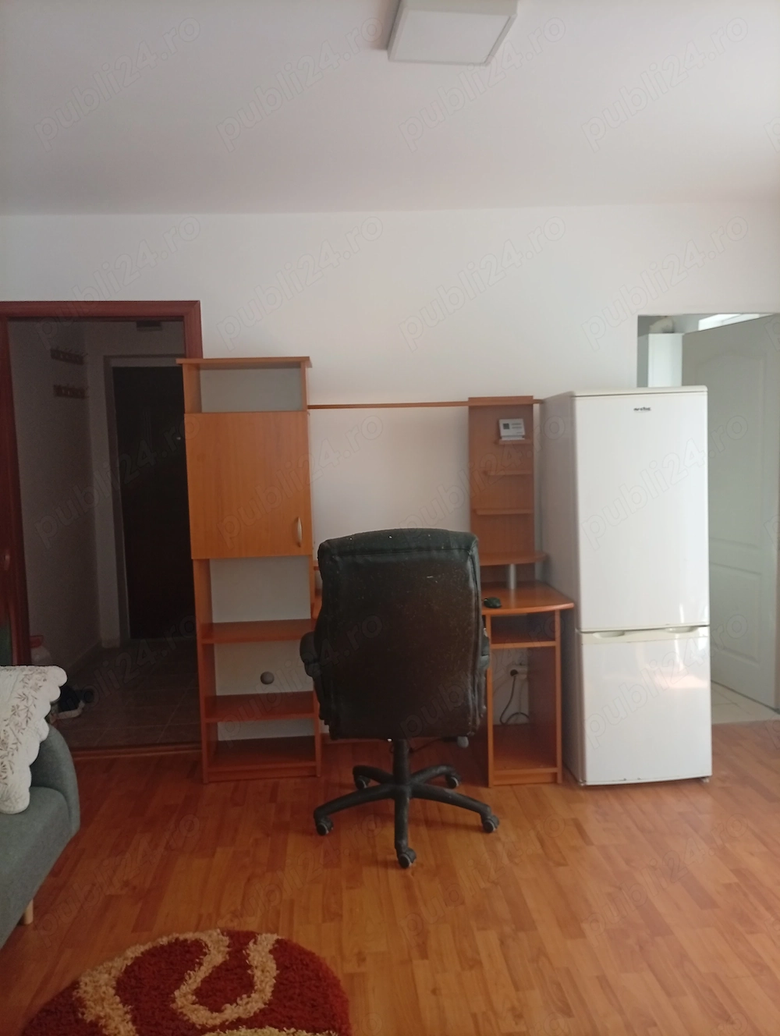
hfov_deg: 51.5
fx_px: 809
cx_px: 390
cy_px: 518
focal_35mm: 27
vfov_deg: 65.2
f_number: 1.8
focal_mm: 3.84
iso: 92
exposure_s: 1/50
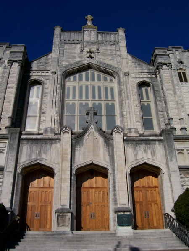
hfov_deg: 41.8
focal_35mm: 34
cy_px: 126
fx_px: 248
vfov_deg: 54.0
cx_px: 94
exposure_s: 1/1126
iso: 80
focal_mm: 5.6
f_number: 5.1
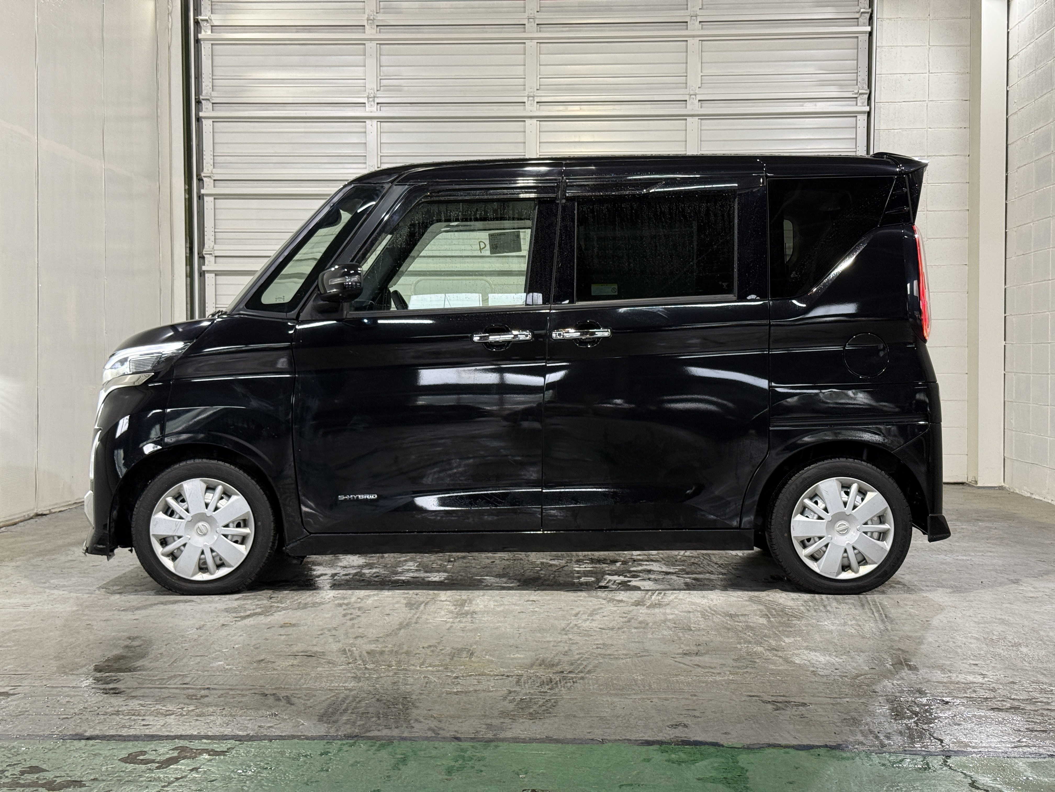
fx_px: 1463
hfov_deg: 39.7
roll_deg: -0.4
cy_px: 396
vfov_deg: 30.3
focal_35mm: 48
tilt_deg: -1.3
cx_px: 528
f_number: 1.78
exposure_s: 1/60
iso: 160
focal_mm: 6.76
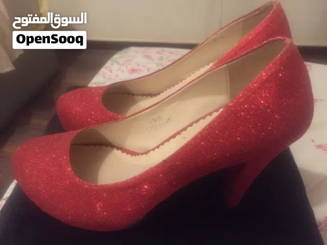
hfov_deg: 61.7
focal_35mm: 29
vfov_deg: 48.2
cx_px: 164
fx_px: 274
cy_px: 122
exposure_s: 1/17
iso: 400
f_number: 2.2
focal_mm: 4.15
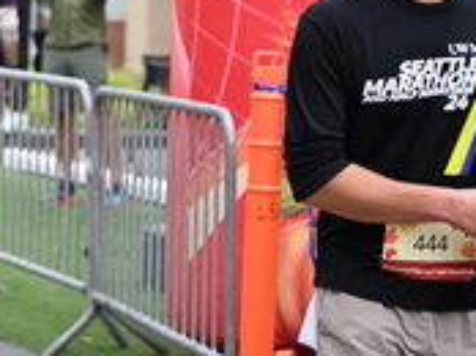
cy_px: -18
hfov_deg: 9.2
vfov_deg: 6.9
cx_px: -27
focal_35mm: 213
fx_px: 2925
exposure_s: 1/1600
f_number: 2.8
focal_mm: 70
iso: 640
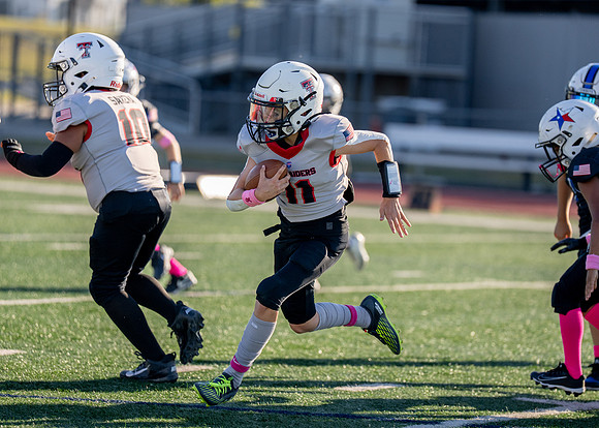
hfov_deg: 7.2
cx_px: 309
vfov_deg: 5.1
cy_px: 209
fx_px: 4769
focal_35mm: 280
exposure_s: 1/2500
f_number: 2.8
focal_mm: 200
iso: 250
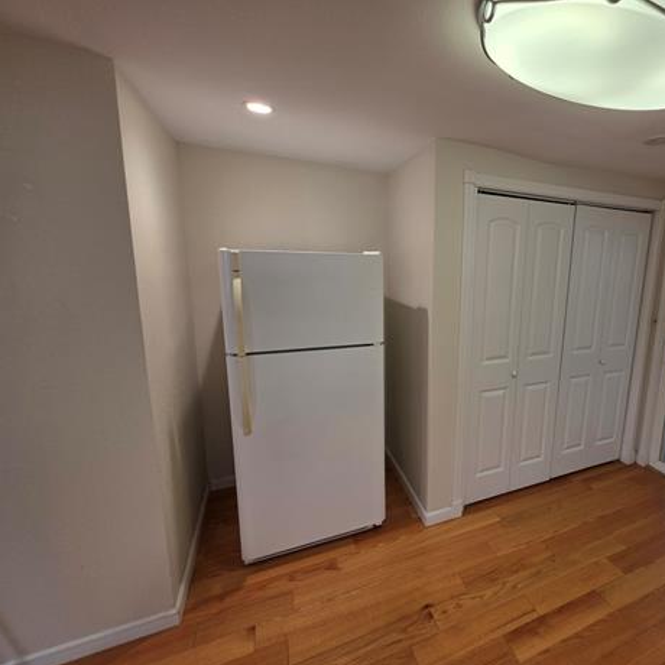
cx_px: 451
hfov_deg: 84.0
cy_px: 322
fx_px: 348
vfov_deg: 87.4
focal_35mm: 16
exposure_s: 1/120
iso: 80
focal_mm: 2.2
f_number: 1.9
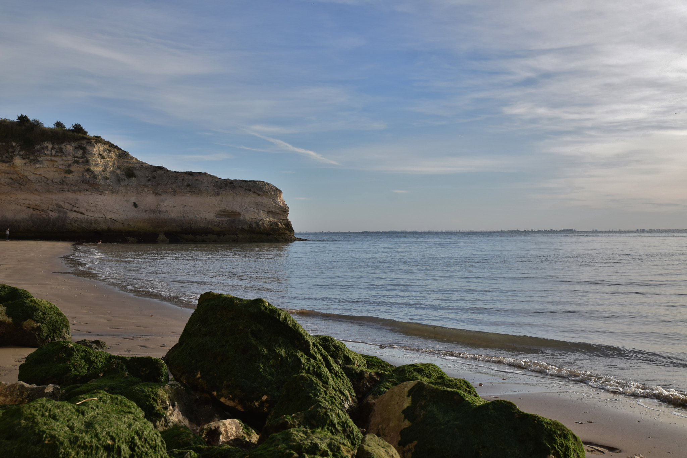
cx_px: 344
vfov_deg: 30.8
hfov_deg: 45.0
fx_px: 830
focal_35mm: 44
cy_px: 229
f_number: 9.5
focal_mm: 29
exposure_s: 1/350
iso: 200
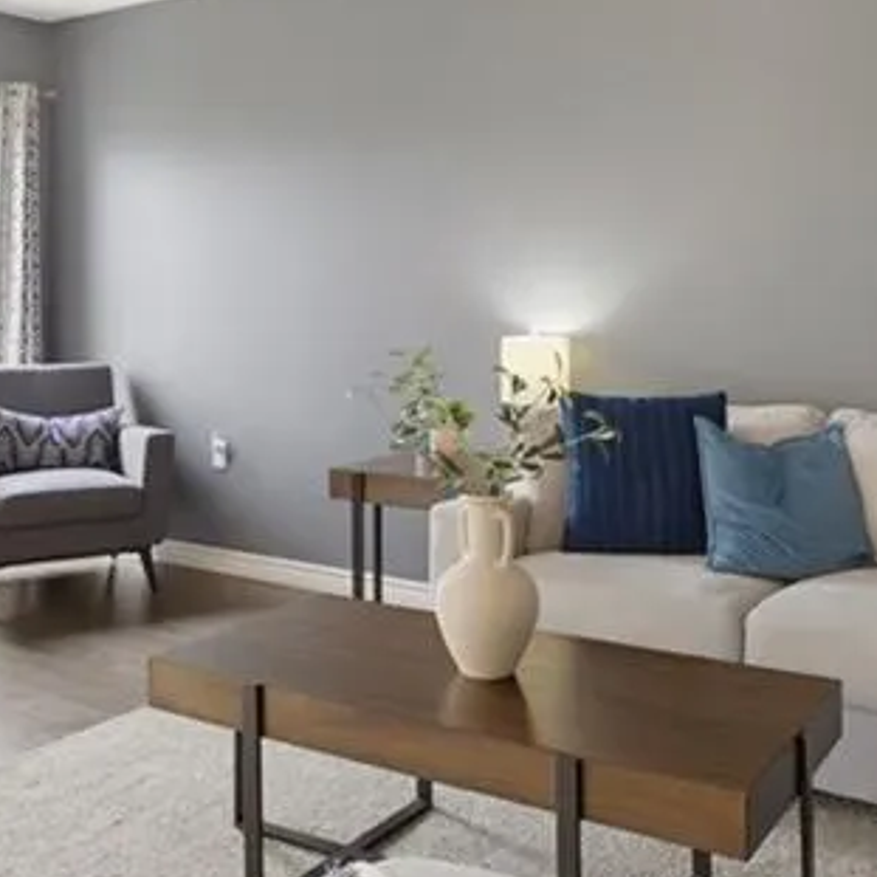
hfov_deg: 39.7
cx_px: 378
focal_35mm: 42
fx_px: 1212
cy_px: 254
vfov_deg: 39.0
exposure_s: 1/2
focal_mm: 15.1
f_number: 9
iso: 400
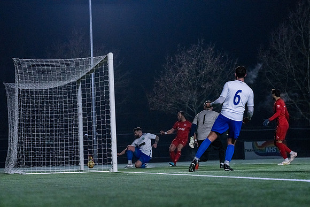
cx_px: 155
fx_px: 1163
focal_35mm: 135
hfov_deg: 15.2
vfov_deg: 10.2
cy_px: 104
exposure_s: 1/800
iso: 5000
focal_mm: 135
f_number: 5
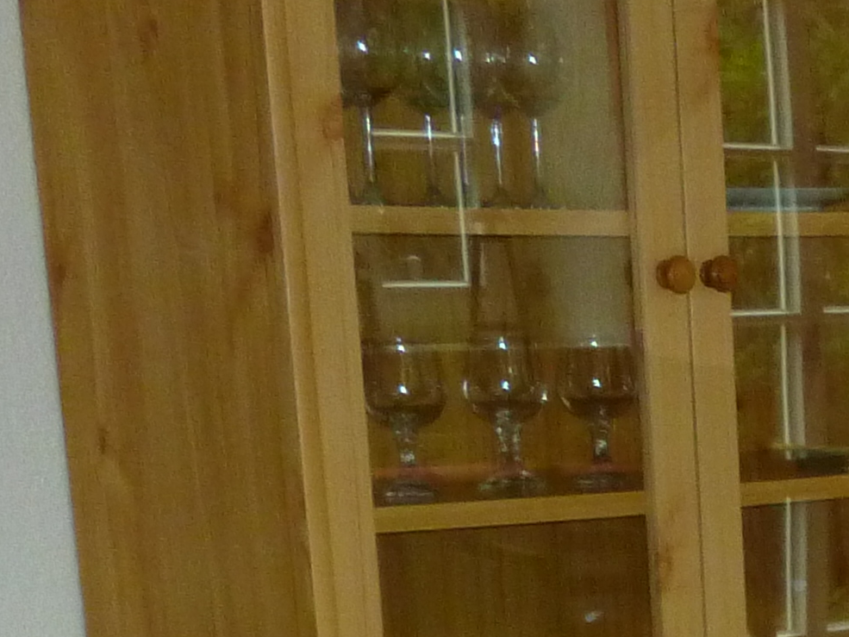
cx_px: 1473
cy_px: 1326
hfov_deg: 13.6
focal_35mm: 131
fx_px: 3213
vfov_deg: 10.3
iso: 200
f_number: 3.3
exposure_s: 1/60
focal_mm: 5
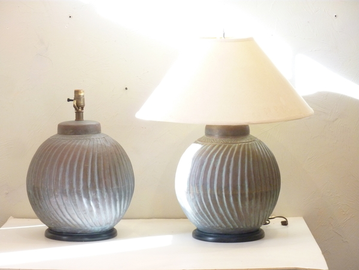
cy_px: 135
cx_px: 180
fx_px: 1151
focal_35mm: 111
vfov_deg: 13.3
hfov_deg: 17.7
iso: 400
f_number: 4.4
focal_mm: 18.2
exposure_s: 1/13
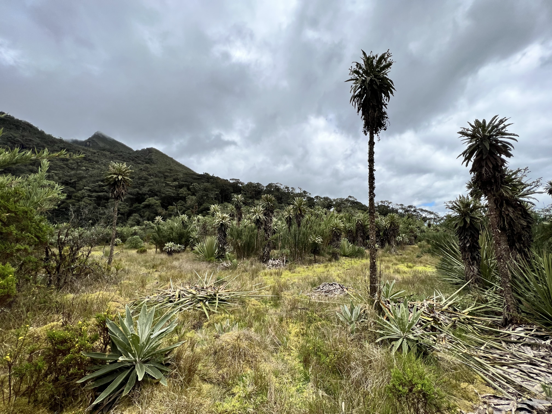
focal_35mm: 13
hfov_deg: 106.2
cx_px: 276
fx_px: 207
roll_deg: -0.7
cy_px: 207
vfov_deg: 89.9
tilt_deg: +4.8
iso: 32
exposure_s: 1/1815
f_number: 1.8
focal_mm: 1.57
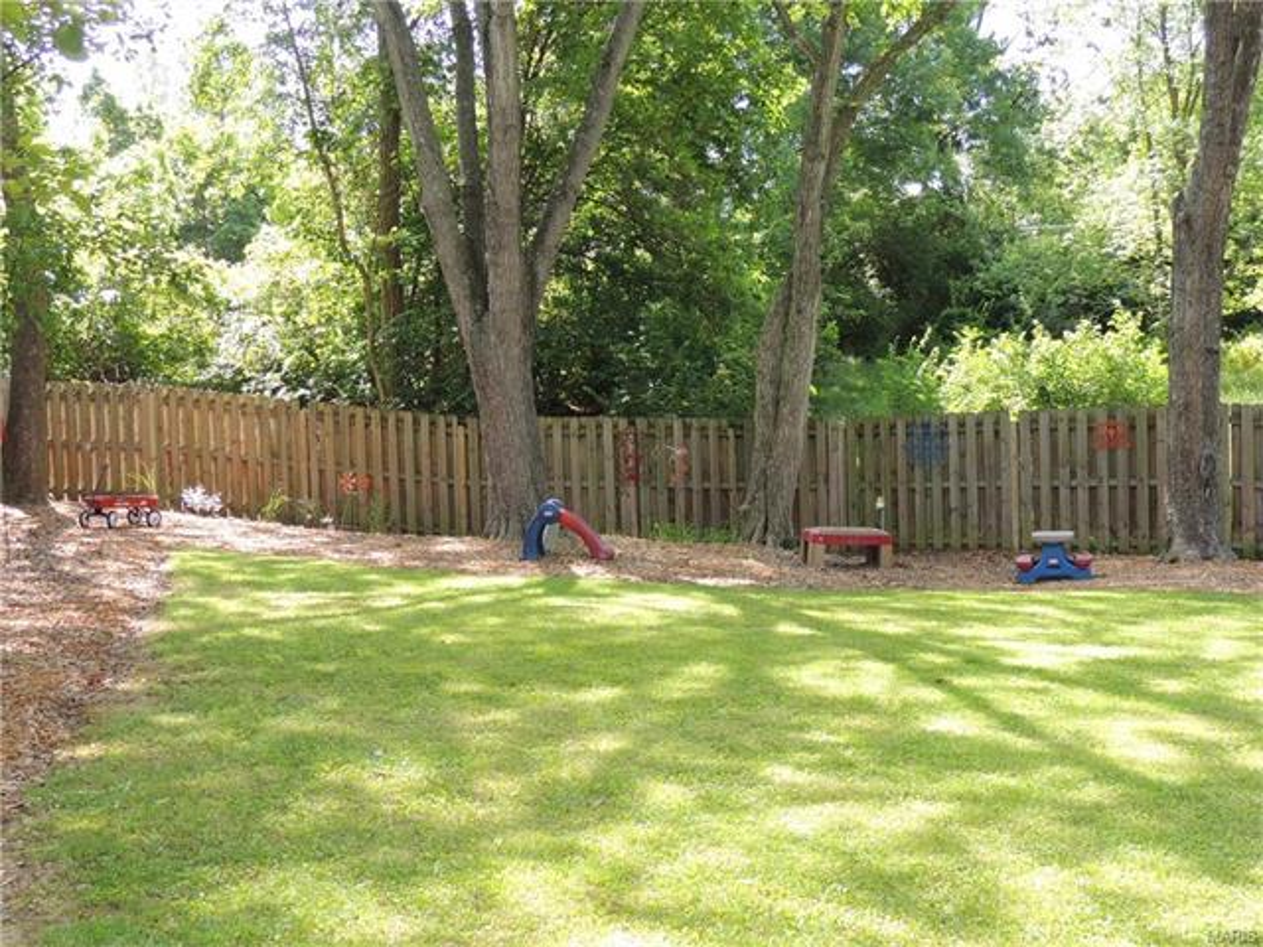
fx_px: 1569
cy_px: 474
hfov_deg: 43.9
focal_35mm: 43
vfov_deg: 33.6
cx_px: 632
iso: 100
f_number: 3.4
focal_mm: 7.6
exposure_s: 1/100
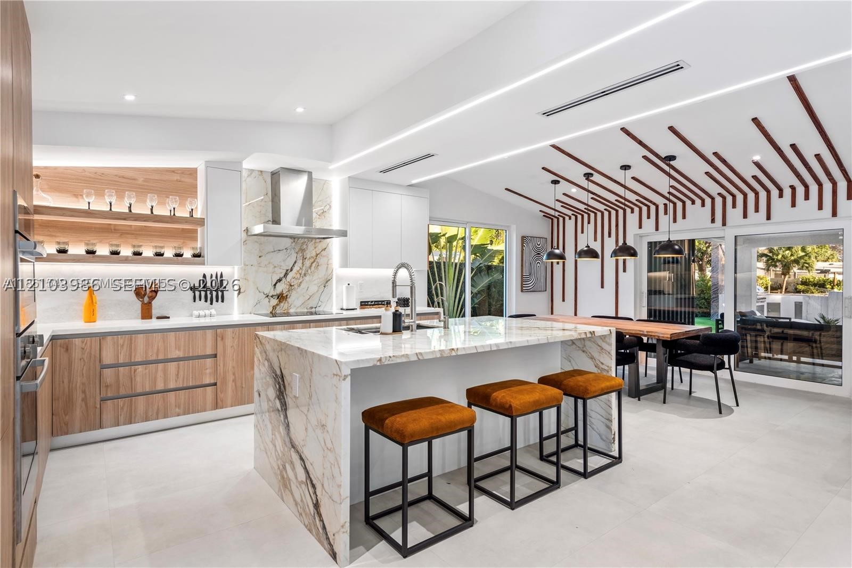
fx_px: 450
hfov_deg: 86.9
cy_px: 284
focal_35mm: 19
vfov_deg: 64.6
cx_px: 426
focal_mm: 19
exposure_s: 1/125
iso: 320
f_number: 8
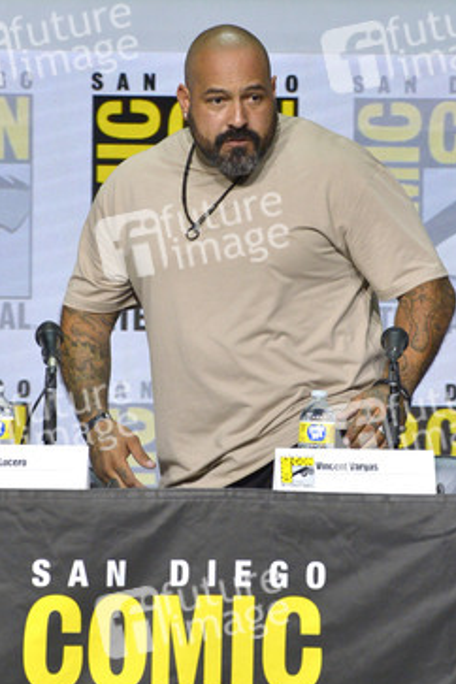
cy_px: 332
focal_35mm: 309
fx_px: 5871
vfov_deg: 6.7
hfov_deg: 4.4
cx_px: 248
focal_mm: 280
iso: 1600
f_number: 6.3
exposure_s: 1/250
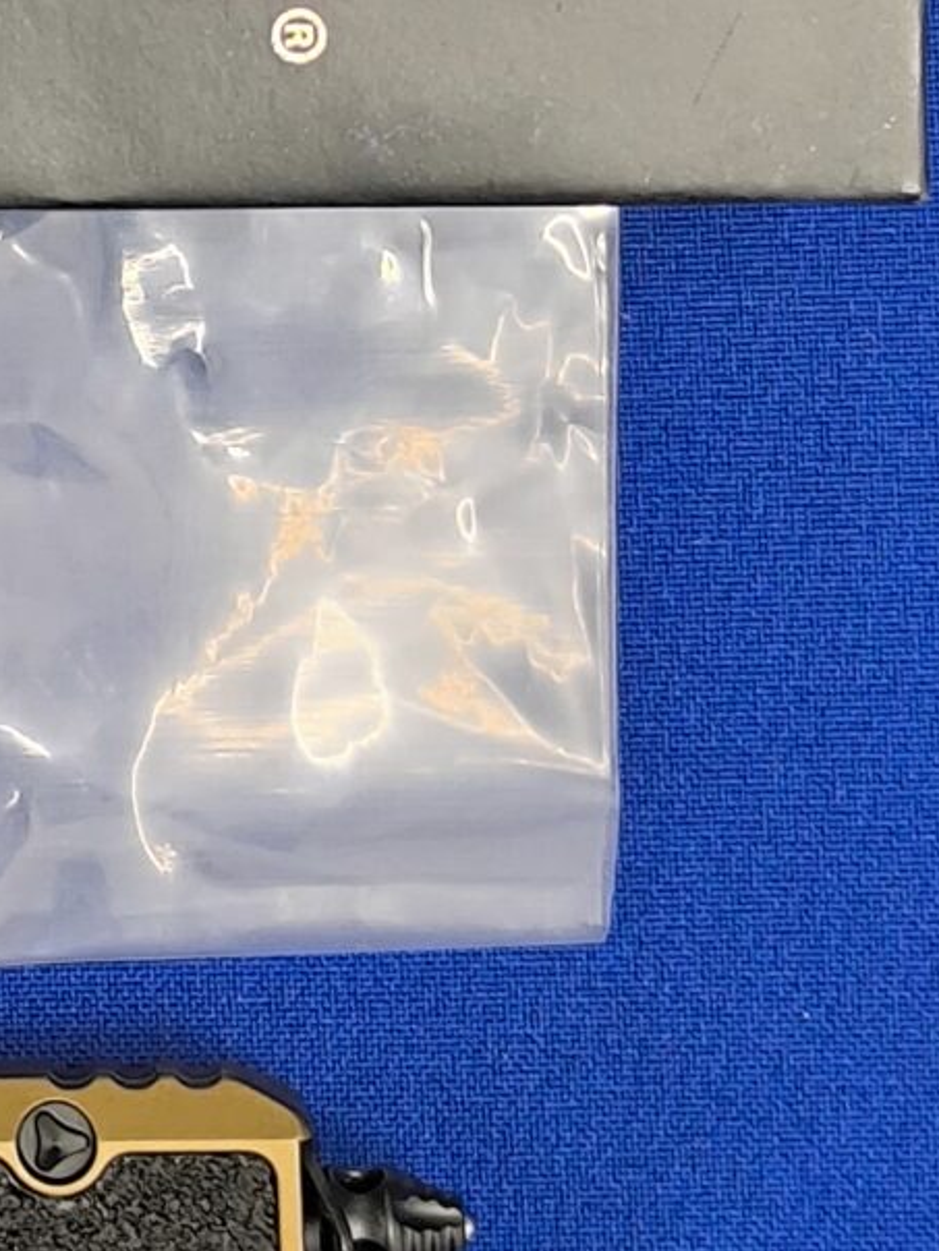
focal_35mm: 195
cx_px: -873
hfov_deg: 7.4
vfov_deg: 9.9
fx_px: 7053
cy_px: -402
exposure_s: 1/100
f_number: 1.65
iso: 640
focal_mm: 6.14
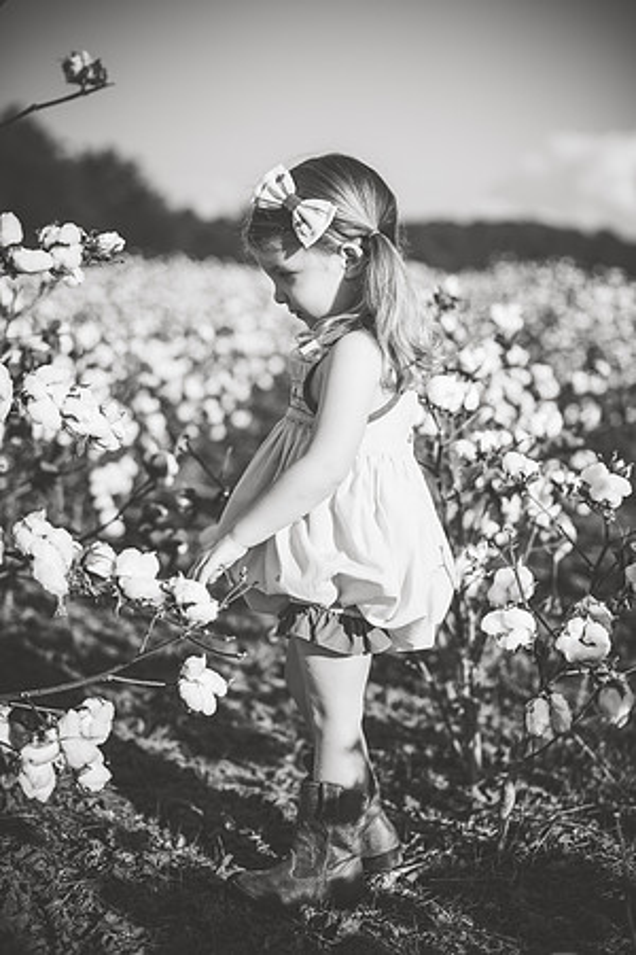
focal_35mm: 50
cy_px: 478
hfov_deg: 27.0
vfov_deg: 39.6
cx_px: 318
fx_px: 1325
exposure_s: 1/3200
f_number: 2.2
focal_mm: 50
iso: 160
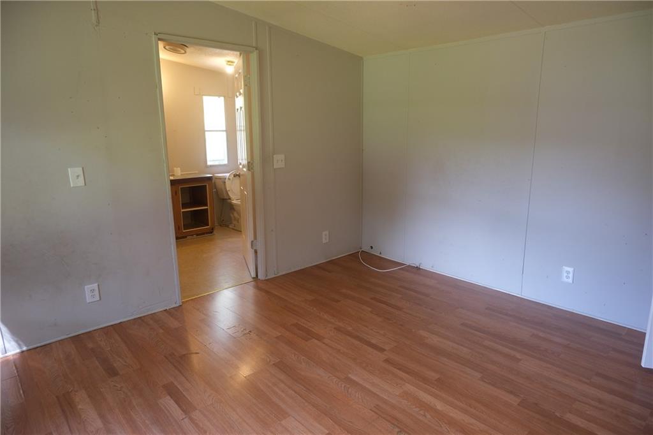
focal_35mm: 23
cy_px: 218
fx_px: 417
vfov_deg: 55.1
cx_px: 326
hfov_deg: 76.1
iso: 800
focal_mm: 15
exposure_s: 1/42
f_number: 4.5
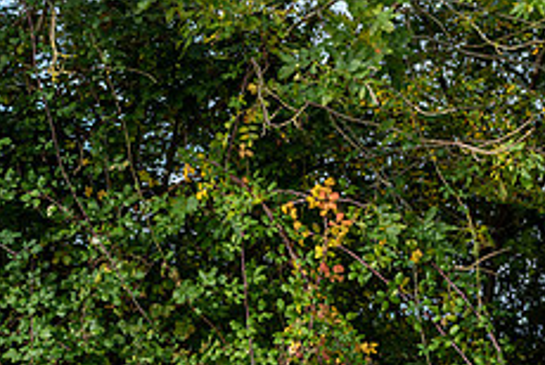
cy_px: 456
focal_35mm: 151
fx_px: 2289
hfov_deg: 13.4
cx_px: -7
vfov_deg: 9.0
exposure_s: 1/400
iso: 200
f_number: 5
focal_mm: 60
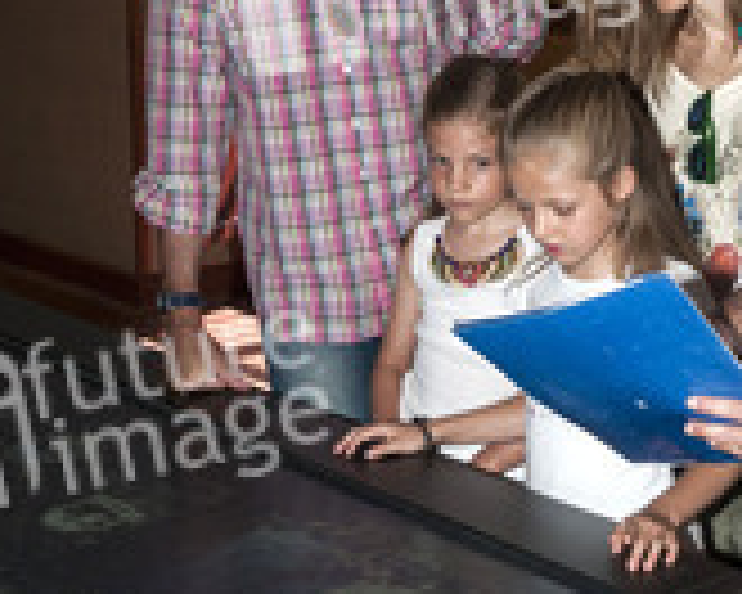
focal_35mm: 82
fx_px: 1801
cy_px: 194
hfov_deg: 23.0
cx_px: 591
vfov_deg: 18.7
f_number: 5.6
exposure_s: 1/80
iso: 400
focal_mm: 24
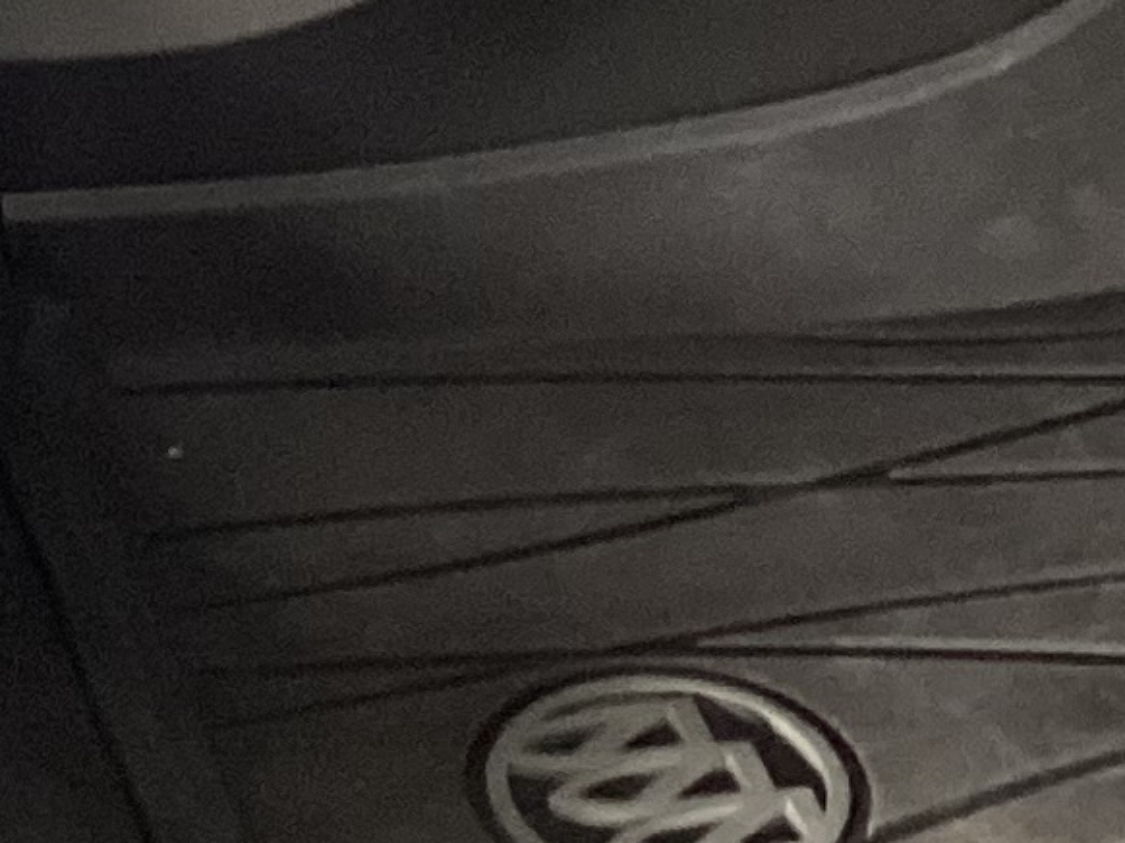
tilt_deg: -22.3
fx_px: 5653
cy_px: -636
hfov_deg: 11.1
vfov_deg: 8.2
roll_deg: +3.6
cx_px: -354
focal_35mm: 174
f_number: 2.4
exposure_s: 1/30
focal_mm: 3.3
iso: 320
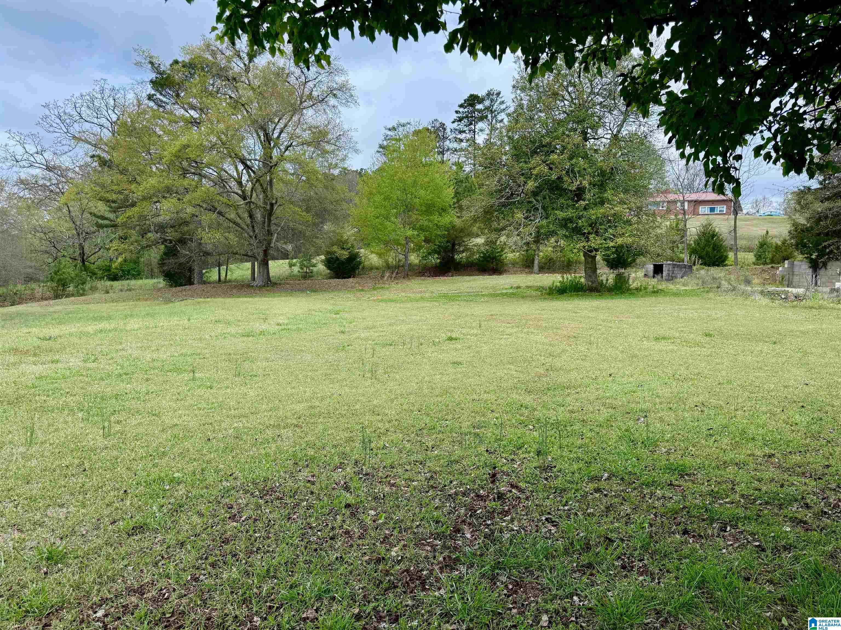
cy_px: 315
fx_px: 583
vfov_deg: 56.8
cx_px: 420
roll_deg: -2.7
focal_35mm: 24
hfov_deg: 71.6
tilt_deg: -2.9
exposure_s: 1/2801
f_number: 1.78
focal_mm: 6.76
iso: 100
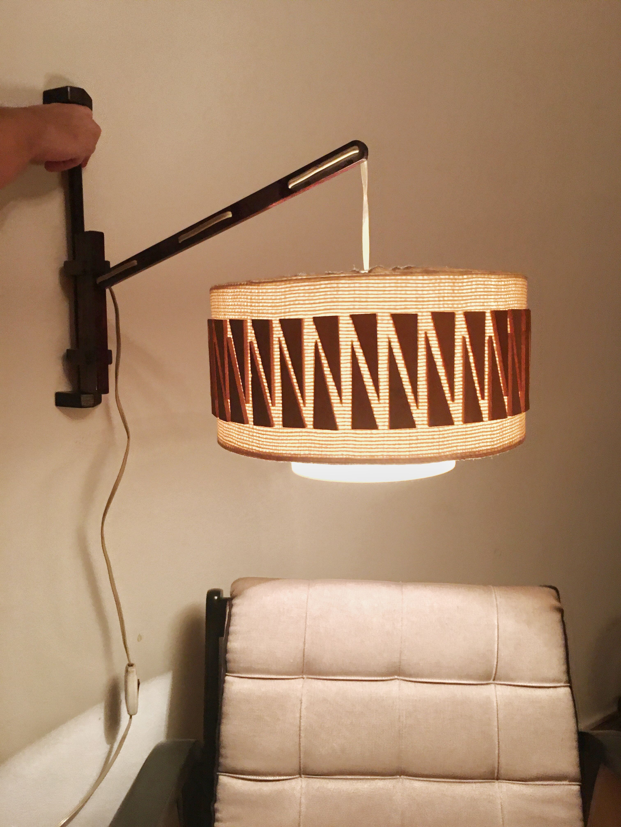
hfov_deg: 48.2
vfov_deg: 61.7
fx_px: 694
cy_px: 414
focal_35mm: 29
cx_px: 310
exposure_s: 1/17
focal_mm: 4.15
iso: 80
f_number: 2.2
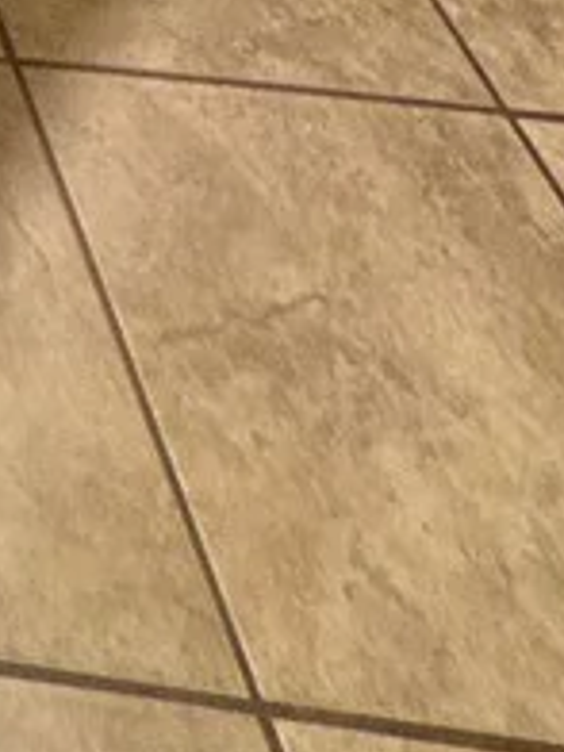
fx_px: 1586
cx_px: -840
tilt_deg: -16.6
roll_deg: +0.8
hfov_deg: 13.6
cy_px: -1201
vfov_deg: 13.8
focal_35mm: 73
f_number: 2.2
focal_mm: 2.22
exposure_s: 1/120
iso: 160
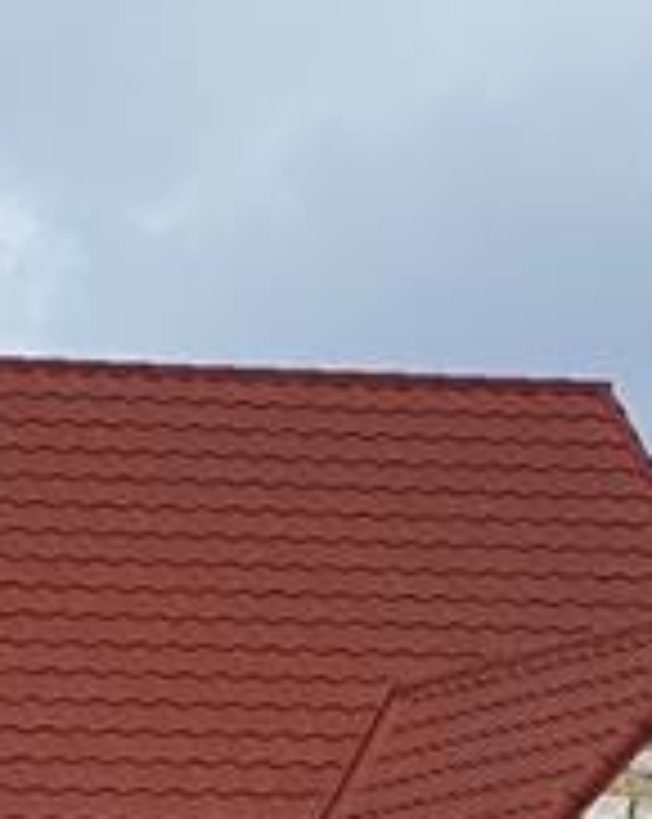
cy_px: 1138
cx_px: -701
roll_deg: -0.4
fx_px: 6916
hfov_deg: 5.3
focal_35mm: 286
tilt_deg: +2.1
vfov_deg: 6.7
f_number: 2
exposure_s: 1/428
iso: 20
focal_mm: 6
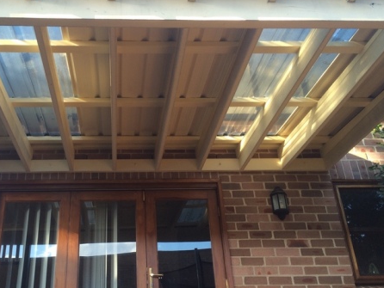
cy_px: 141
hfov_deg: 47.3
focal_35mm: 39
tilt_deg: +24.7
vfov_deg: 36.9
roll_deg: +1.0
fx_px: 433
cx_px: 136
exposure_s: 1/100
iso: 40
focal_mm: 4.15
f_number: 2.2
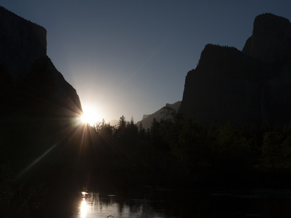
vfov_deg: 31.5
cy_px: 109
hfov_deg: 41.2
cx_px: 146
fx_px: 387
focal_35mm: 46
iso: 160
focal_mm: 23
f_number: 13
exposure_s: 1/500
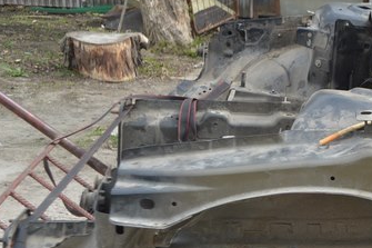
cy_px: 251
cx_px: 529
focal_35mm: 110
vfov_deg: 12.3
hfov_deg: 17.1
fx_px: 1136
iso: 100
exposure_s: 1/125
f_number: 5.6
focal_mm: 24
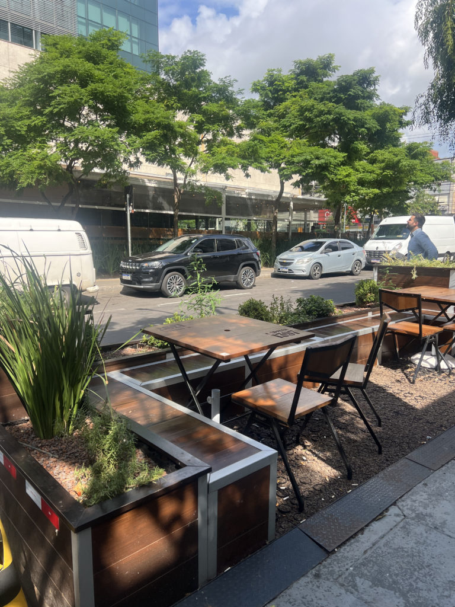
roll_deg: -0.3
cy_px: 304
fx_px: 456
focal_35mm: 26
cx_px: 228
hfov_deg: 53.1
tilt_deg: -7.5
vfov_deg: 67.3
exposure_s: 1/1412
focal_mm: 5.7
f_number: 1.5
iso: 50
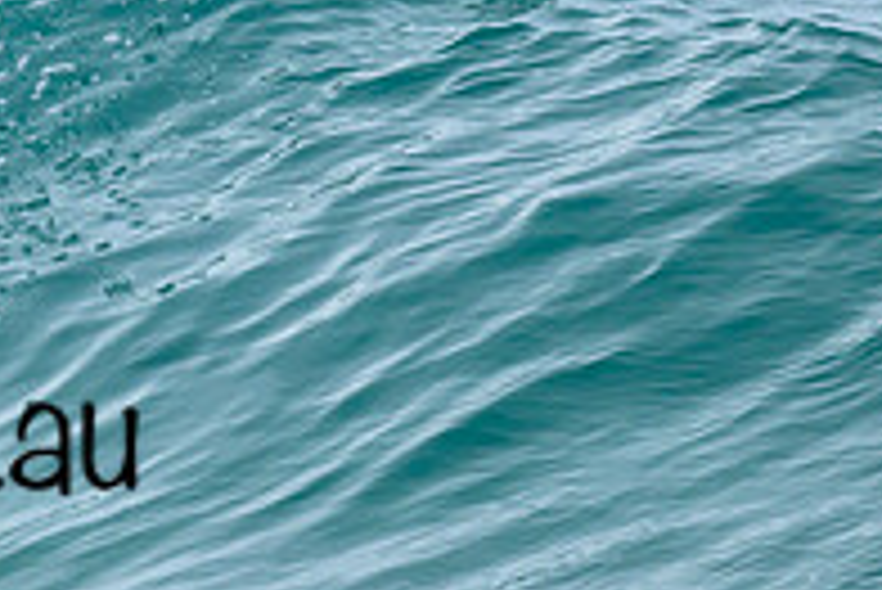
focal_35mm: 3255
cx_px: -481
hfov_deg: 0.6
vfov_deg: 0.4
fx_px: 79804
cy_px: 153
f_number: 6.3
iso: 640
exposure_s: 1/2500
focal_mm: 800
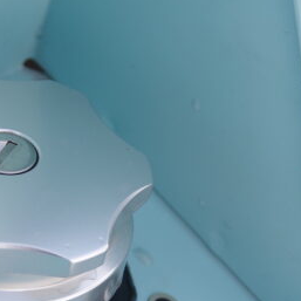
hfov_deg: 13.2
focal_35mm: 132
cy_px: 254
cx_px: 107
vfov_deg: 13.1
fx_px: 1299
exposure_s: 1/400
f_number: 4
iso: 100
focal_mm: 26
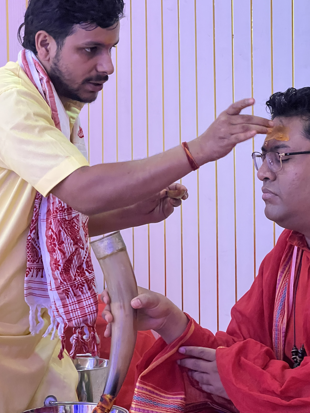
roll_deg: +1.3
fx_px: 1075
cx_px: 177
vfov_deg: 21.8
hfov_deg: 16.4
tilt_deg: +1.8
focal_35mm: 90
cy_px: 180
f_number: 2.8
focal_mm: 9
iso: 800
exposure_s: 1/50
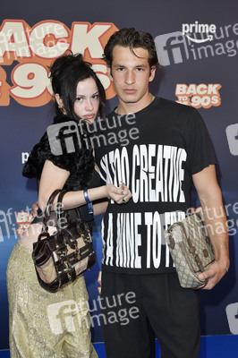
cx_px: 119
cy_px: 179
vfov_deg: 36.3
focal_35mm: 55
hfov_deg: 24.6
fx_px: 546
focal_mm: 55
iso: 800
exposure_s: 1/200
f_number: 6.3
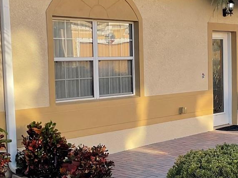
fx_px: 557
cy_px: 92
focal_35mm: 81
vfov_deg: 18.2
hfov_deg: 23.9
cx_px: 170
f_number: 1.8
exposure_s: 1/469
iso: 16
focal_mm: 3
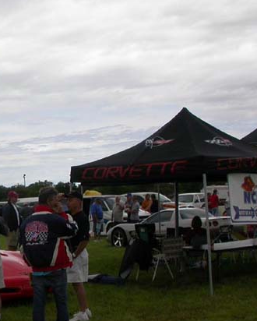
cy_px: 179
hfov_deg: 20.0
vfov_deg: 26.4
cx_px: -48
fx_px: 684
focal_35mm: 72
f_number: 7.5
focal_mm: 7.85
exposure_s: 1/337
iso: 100
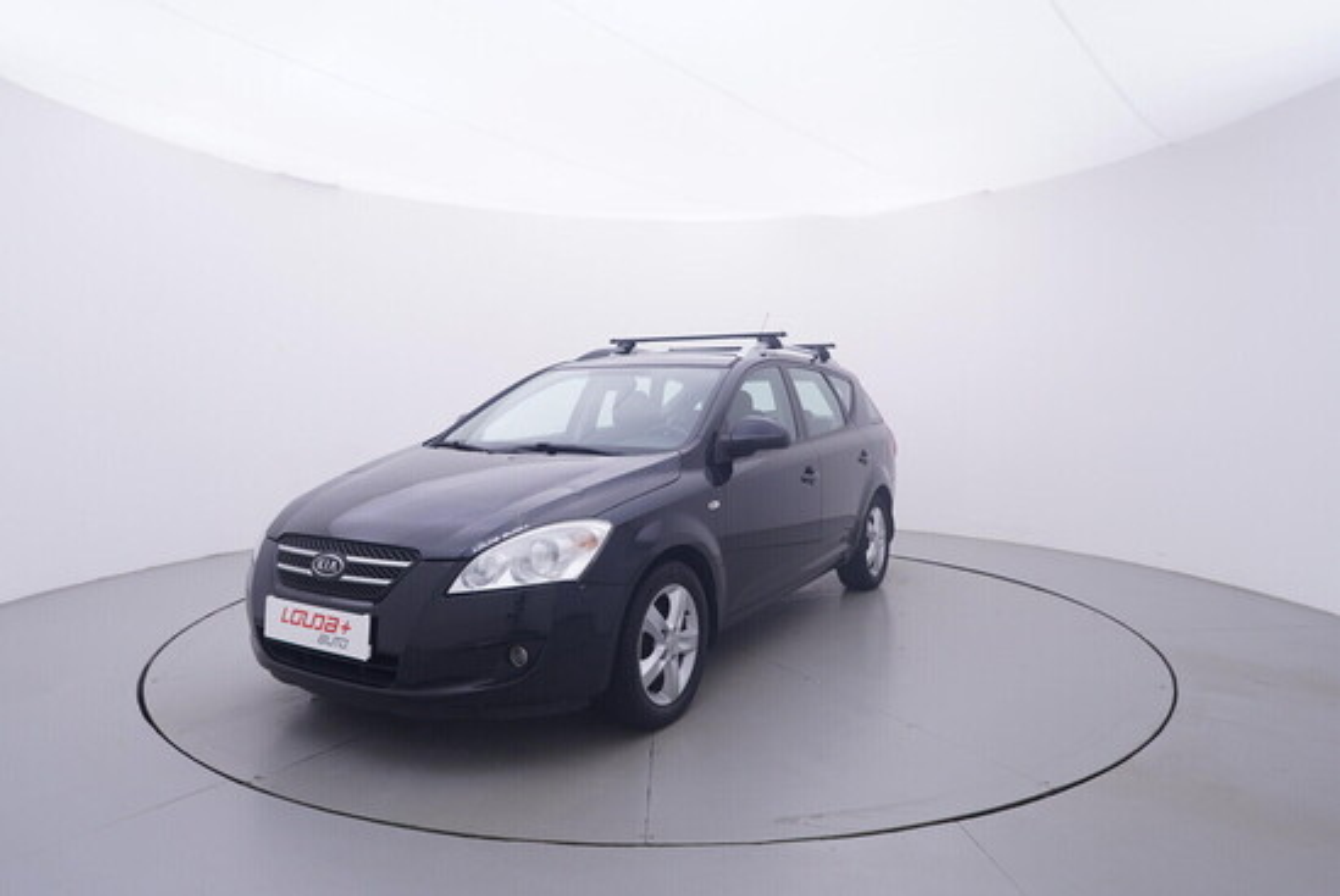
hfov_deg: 77.3
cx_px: 670
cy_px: 448
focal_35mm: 22
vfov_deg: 56.2
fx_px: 838
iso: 200
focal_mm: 15
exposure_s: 1/80
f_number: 5
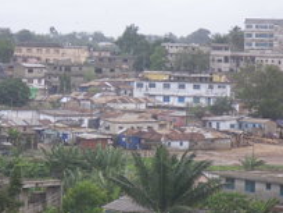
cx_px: 94
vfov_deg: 6.9
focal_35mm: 216
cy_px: 118
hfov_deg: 9.2
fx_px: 1766
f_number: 5.8
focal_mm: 19.6
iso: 125
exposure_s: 1/125
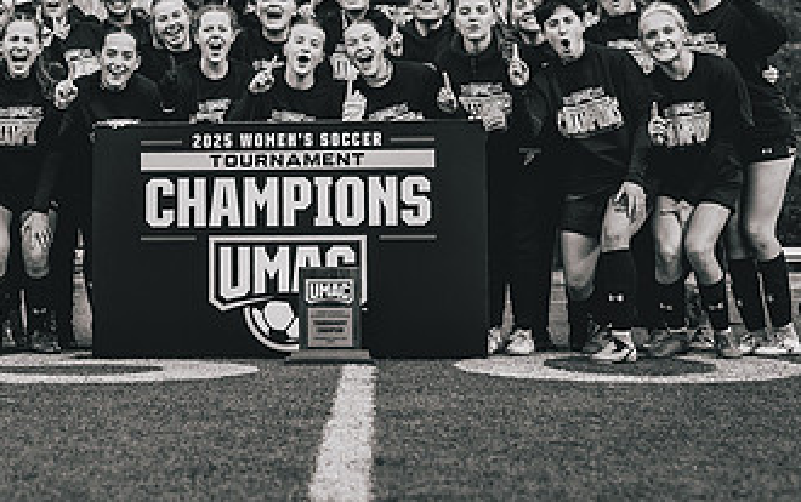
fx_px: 1945
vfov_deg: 14.5
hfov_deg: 23.1
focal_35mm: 89
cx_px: 245
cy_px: 36
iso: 800
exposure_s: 1/1600
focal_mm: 41
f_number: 2.8
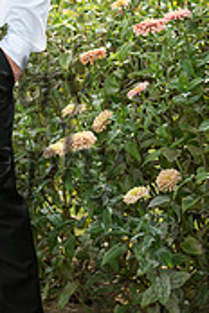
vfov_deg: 7.9
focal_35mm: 258
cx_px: -52
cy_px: -11
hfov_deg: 5.3
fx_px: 2247
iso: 125
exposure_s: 1/400
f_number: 2.8
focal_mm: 100
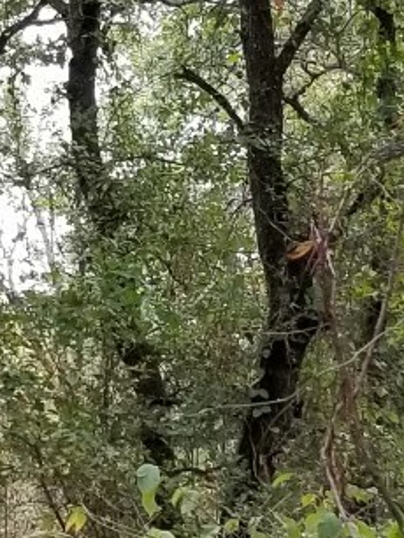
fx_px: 2533
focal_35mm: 163
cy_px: 225
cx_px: -114
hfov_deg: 9.0
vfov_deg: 12.1
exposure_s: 1/100
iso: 100
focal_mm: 4.3
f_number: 1.7
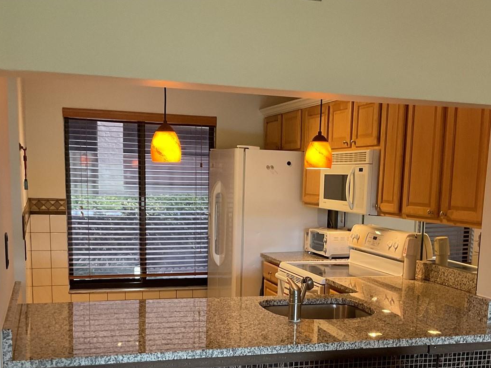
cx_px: 270
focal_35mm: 45
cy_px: 279
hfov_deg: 42.0
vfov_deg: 31.6
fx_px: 638
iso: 125
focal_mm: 3
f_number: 1.8
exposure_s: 1/60
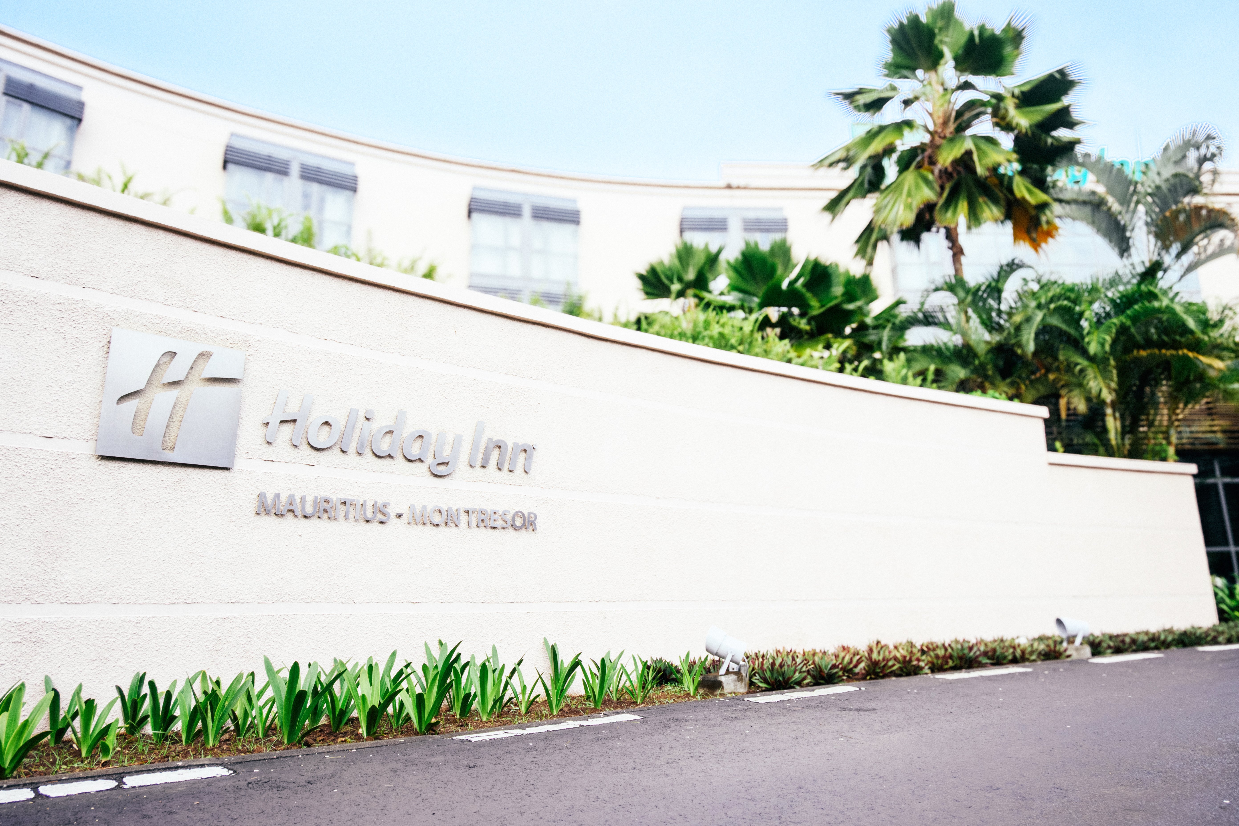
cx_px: 620
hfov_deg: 73.7
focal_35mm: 24
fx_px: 826
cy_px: 413
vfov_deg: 53.1
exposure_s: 1/250
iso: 140
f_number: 5.6
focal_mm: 16
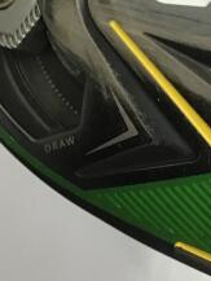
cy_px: 41
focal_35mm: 103
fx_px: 836
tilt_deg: -85.5
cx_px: 256
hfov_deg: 13.9
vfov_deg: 18.8
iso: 100
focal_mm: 3.3
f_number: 2.4
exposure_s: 1/33
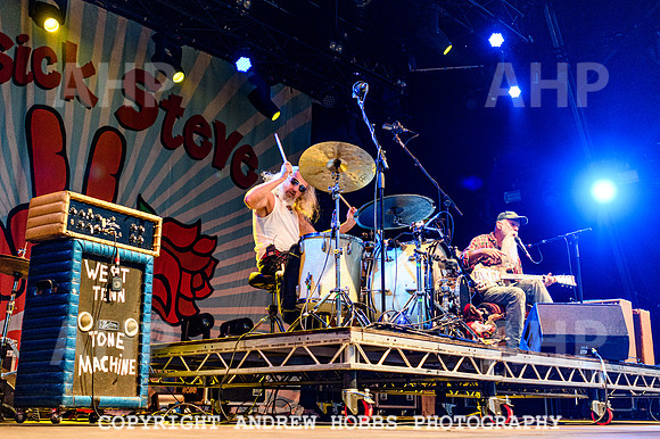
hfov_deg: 44.4
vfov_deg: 30.3
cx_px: 323
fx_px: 808
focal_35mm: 44
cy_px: 184
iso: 1000
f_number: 2.8
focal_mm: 35
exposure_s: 1/400
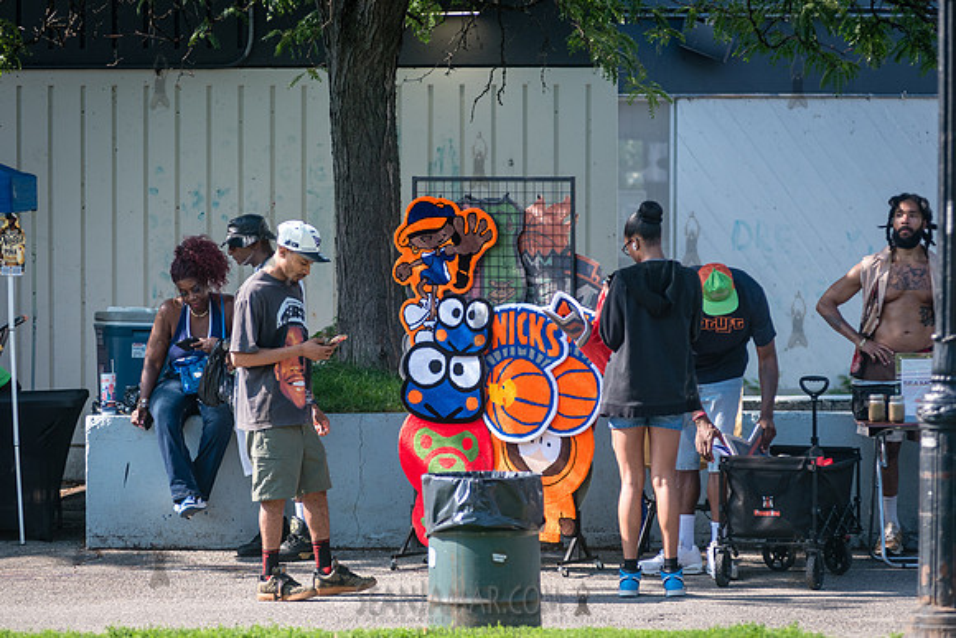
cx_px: 478
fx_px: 4663
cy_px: 319
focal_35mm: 176
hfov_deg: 11.7
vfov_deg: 7.8
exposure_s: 1/2000
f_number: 3.2
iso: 500
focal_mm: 170
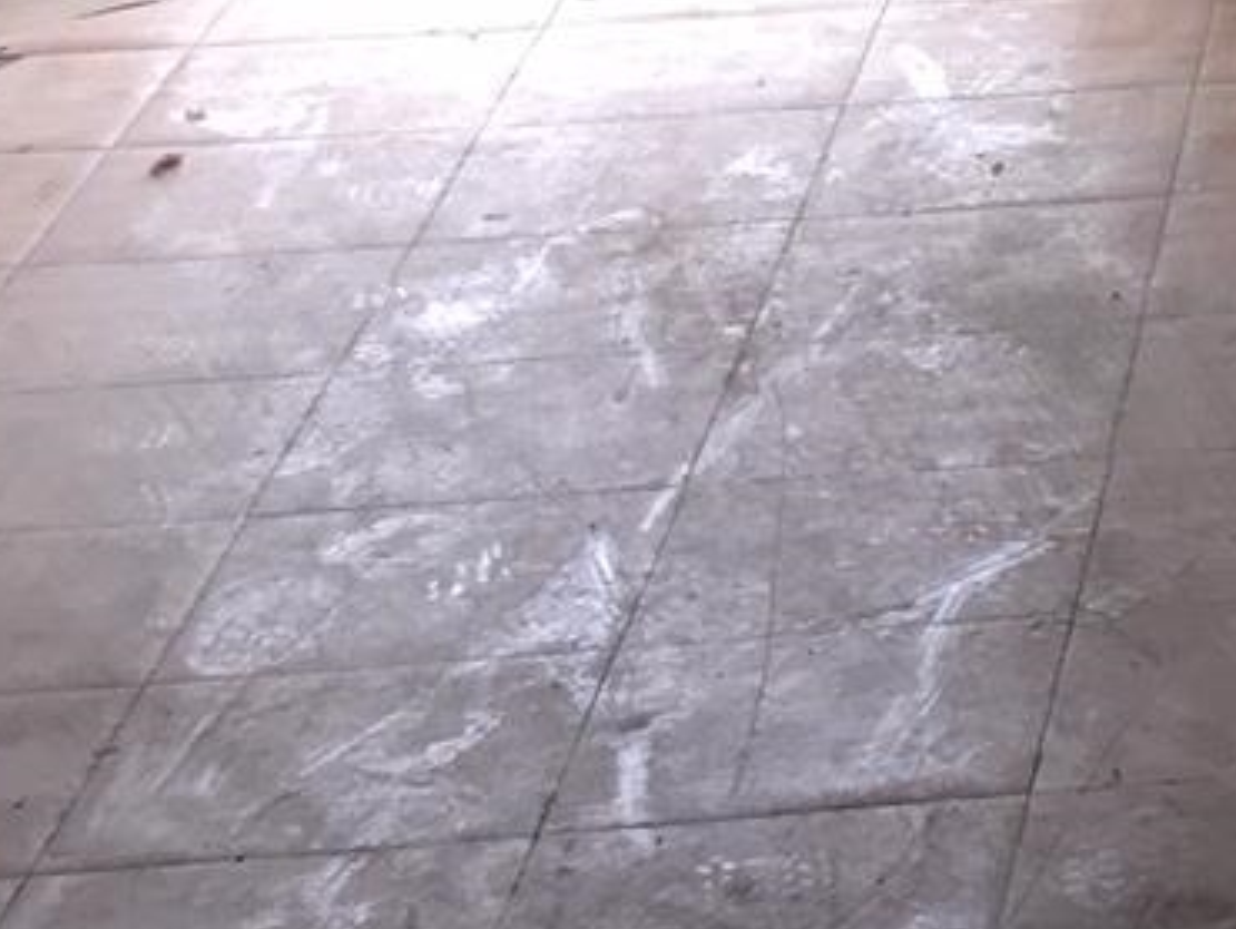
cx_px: 2786
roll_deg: -1.3
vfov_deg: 9.0
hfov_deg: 10.9
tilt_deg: -7.1
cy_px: -795
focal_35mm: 158
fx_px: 5645
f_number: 2.2
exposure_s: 1/30
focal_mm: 4.15
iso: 25
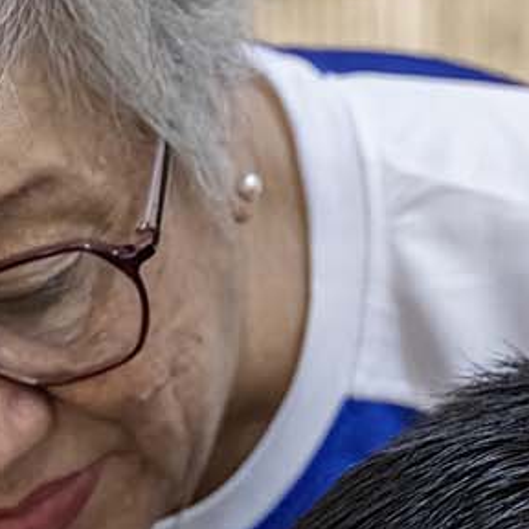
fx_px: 3596
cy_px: 744
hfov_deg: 8.4
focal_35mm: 208
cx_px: 18
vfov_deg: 8.3
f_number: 4
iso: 6400
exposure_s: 1/200
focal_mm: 49
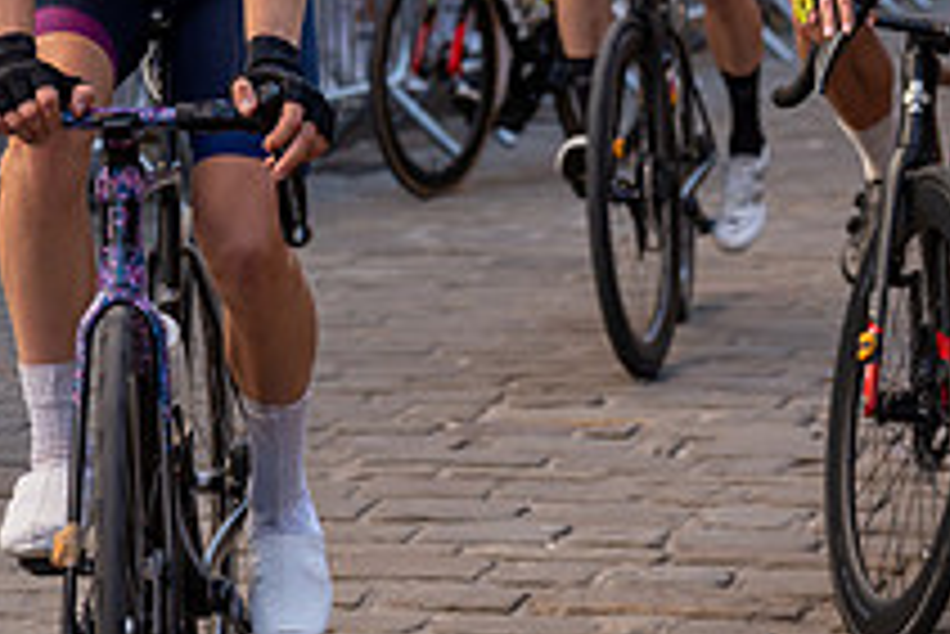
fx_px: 5070
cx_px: 221
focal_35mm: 192
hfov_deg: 10.7
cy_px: -223
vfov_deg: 7.1
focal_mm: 70
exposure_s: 1/1000
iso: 640
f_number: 4
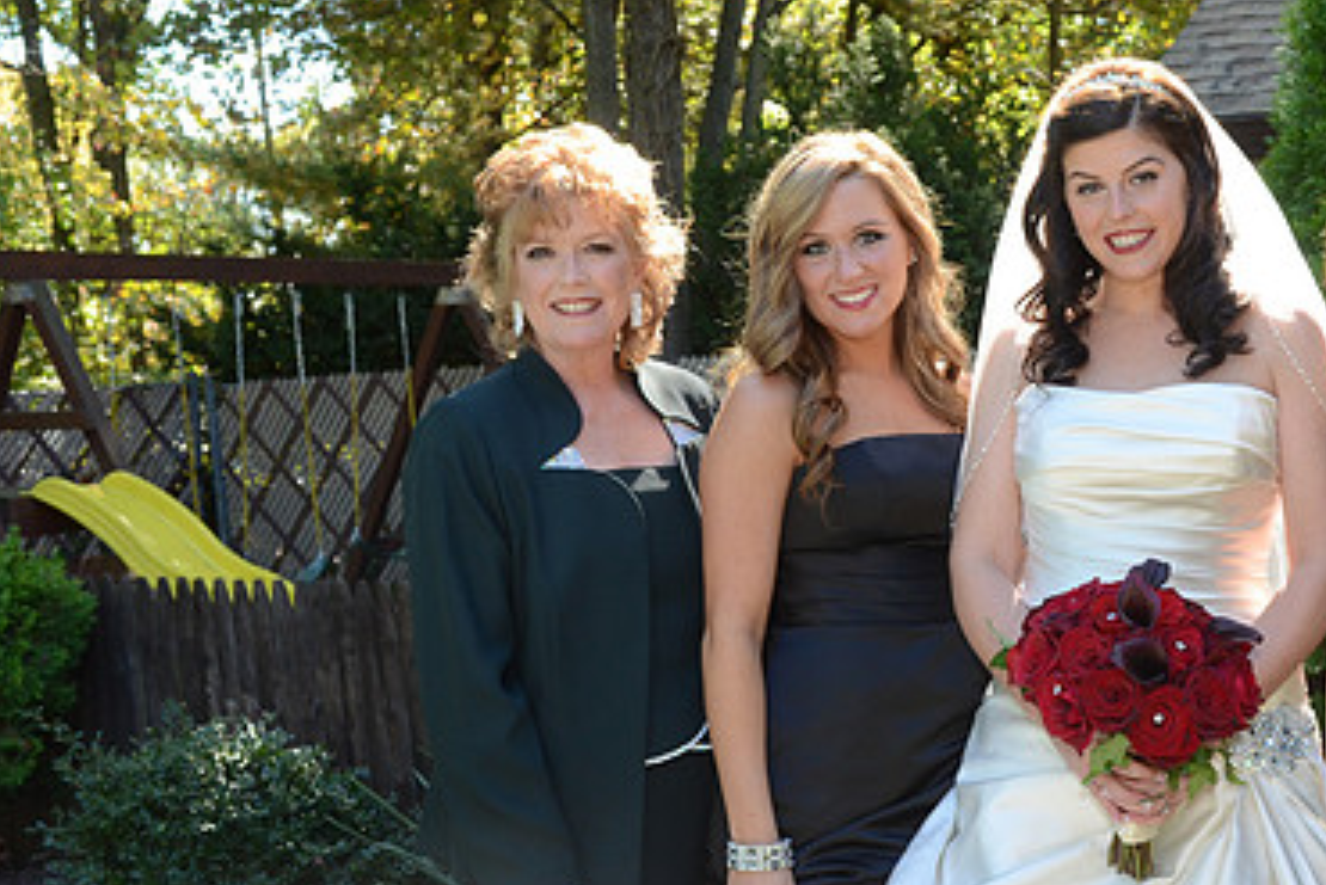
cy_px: 527
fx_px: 2248
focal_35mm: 61
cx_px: 1029
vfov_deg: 22.3
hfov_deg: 32.1
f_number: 6.3
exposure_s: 1/125
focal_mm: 26
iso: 500
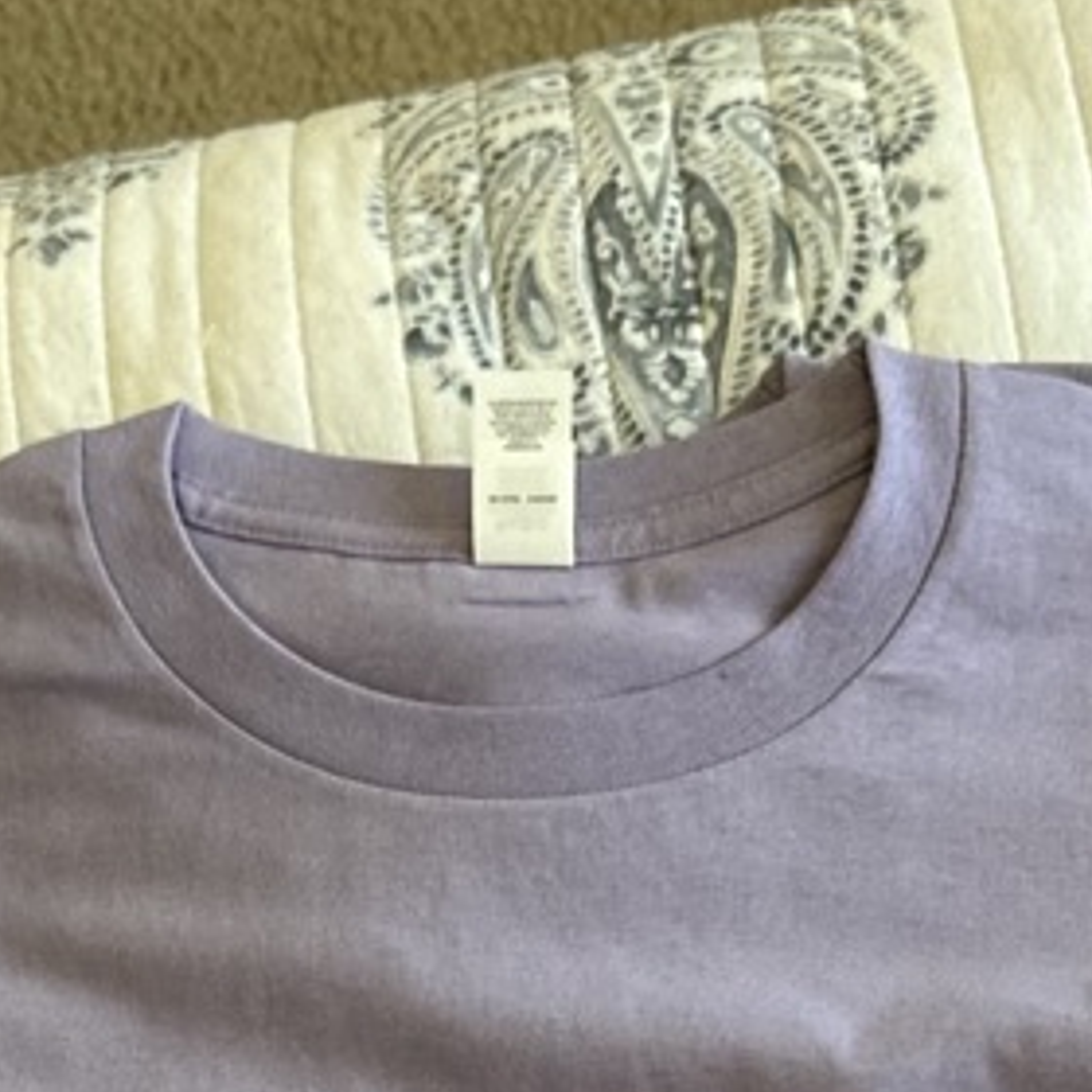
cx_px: 597
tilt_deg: -73.8
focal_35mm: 106
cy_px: 1774
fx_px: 3783
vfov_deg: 14.9
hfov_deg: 16.4
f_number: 1.78
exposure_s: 1/121
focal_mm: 6.86
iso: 200
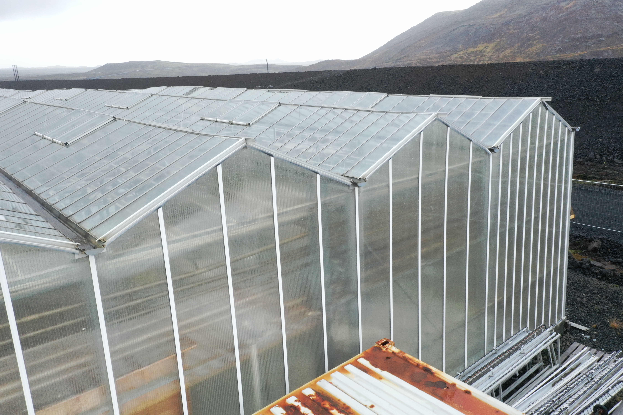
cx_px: 312
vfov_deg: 46.4
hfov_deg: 65.5
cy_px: 208
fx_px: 485
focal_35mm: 28
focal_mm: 10.26
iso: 400
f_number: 10
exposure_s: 1/25
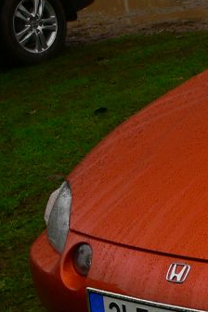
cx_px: 389
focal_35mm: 114
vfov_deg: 17.9
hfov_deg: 11.1
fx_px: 988
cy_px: 154
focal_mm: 6
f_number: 3.7
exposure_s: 1/80
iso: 100
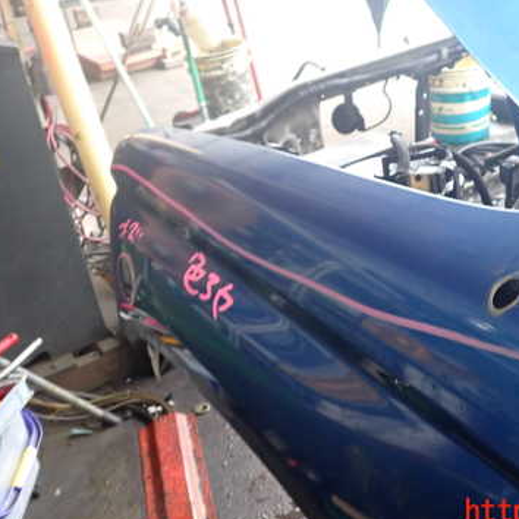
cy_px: 201
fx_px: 763
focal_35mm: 45
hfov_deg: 37.1
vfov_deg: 37.4
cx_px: 356
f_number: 2.3
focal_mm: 5.4
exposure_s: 1/30
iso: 320
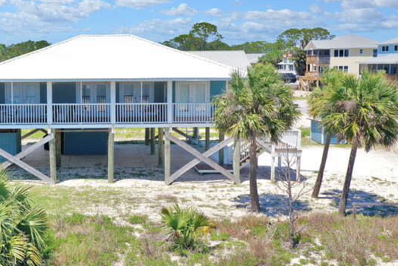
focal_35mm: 41
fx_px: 454
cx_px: 108
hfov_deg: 46.0
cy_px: 102
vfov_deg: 32.5
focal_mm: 10.26
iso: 100
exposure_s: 1/400
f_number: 5.6
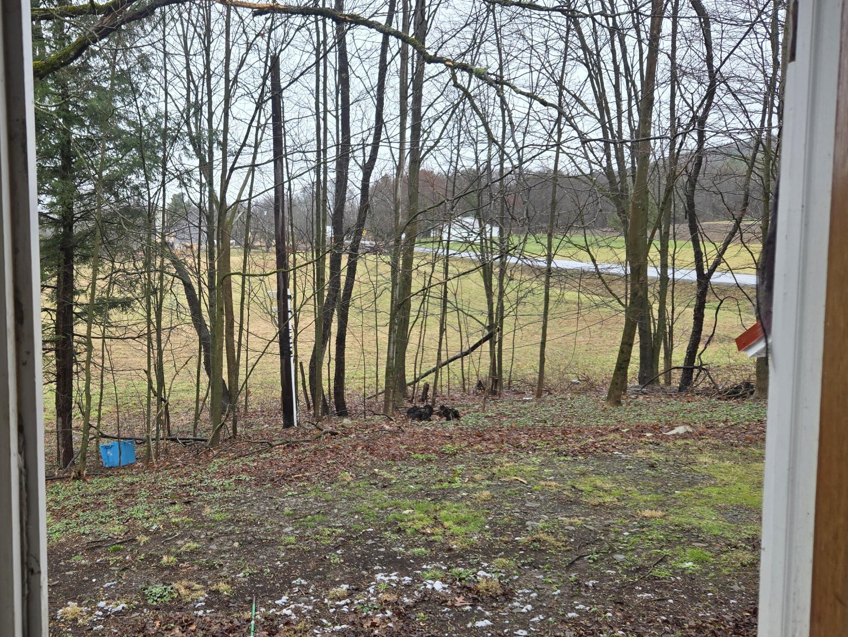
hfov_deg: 51.2
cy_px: 334
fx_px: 858
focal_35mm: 35
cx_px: 253
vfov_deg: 40.7
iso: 80
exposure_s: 1/553
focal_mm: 5.4
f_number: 1.8
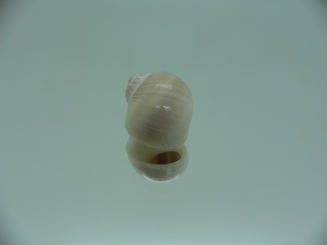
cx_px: 164
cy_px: 122
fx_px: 331
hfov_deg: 52.6
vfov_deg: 40.7
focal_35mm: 35
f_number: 2.8
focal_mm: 4.6
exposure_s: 1/60
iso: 80
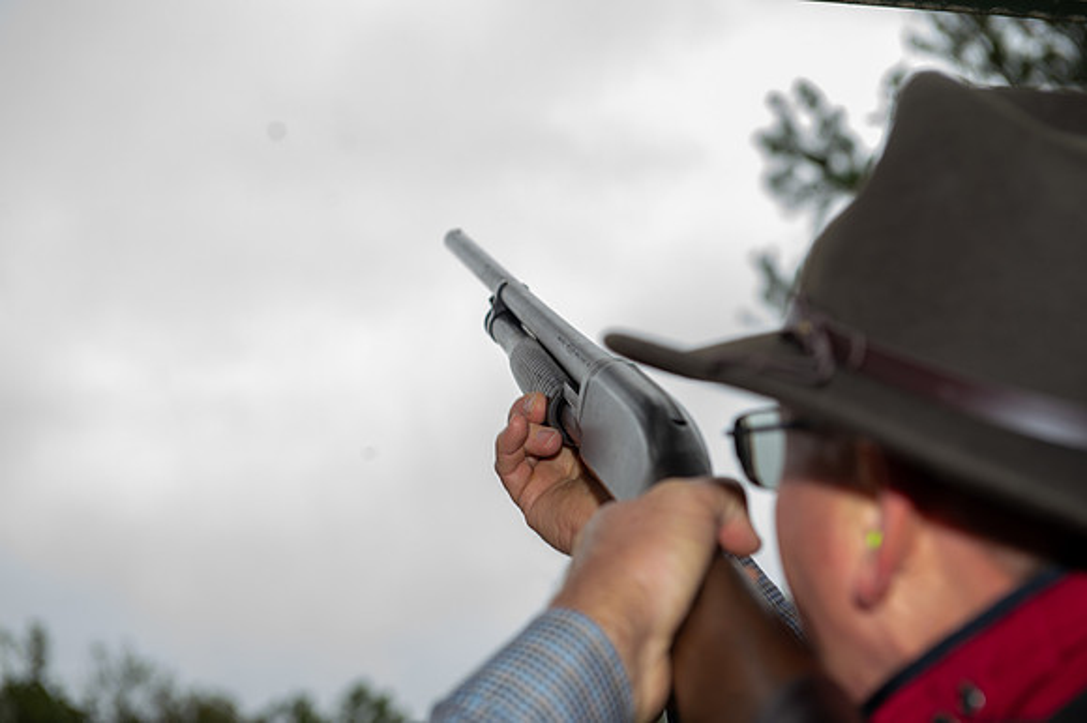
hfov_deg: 28.9
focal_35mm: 70
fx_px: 2112
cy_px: 362
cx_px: 544
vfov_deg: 19.4
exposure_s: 1/250
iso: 320
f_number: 5.6
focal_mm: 70
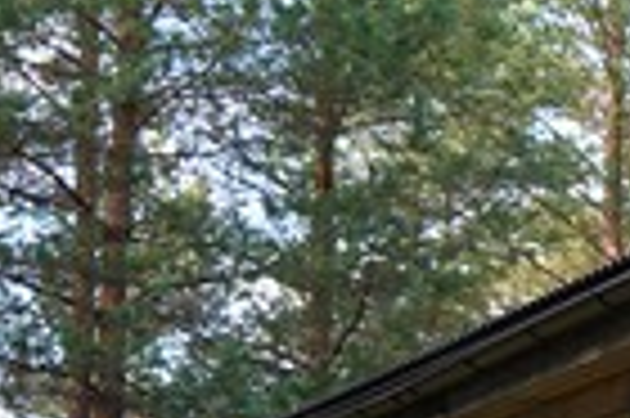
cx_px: 1683
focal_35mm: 190
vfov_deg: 7.2
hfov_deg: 9.3
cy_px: 461
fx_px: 3314
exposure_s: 1/500
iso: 400
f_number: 2.8
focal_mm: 33.1
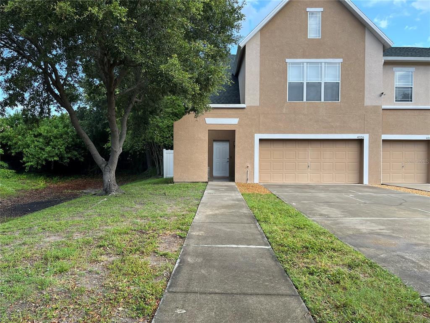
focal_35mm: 26
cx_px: 215
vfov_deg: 53.1
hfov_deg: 67.3
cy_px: 162
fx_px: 323
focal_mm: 5.1
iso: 50
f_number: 1.6
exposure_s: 1/415
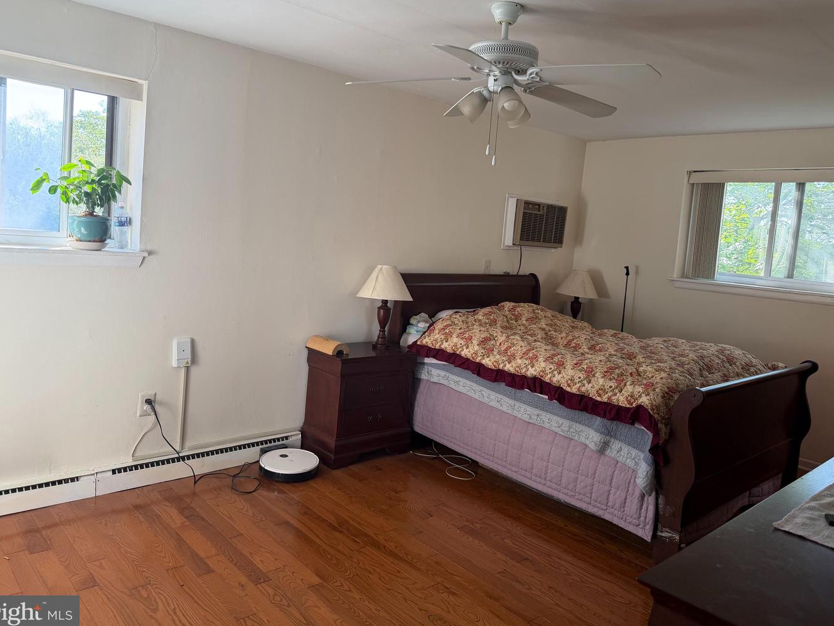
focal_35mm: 26
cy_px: 293
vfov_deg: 53.0
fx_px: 626
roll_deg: -4.0
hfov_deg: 67.3
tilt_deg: -5.3
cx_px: 421
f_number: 1.78
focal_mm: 6.76
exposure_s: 1/155
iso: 100
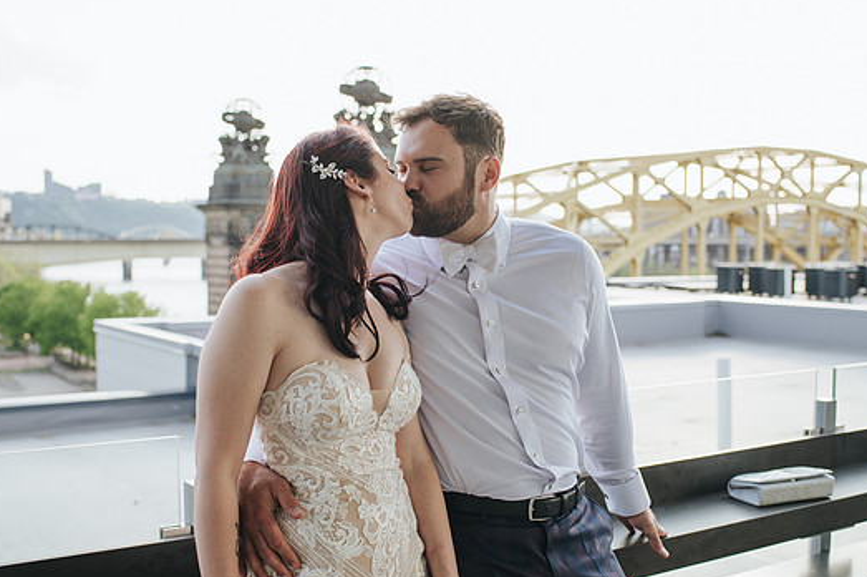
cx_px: 428
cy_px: 324
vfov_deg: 30.4
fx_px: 1059
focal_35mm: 44
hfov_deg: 44.5
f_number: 3.2
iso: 100
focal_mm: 35
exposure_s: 1/400
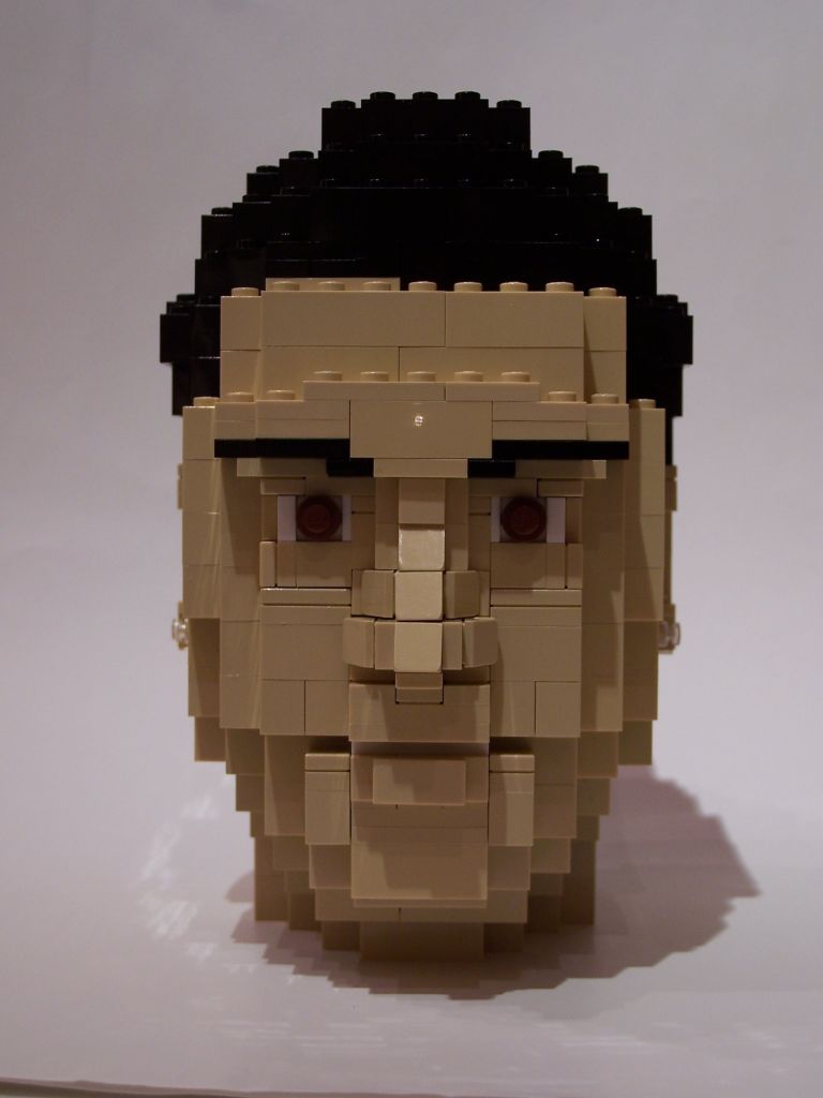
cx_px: 412
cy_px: 549
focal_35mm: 59
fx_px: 1870
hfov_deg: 24.8
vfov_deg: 32.7
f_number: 3.1
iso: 80
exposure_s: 1/8
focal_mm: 9.8
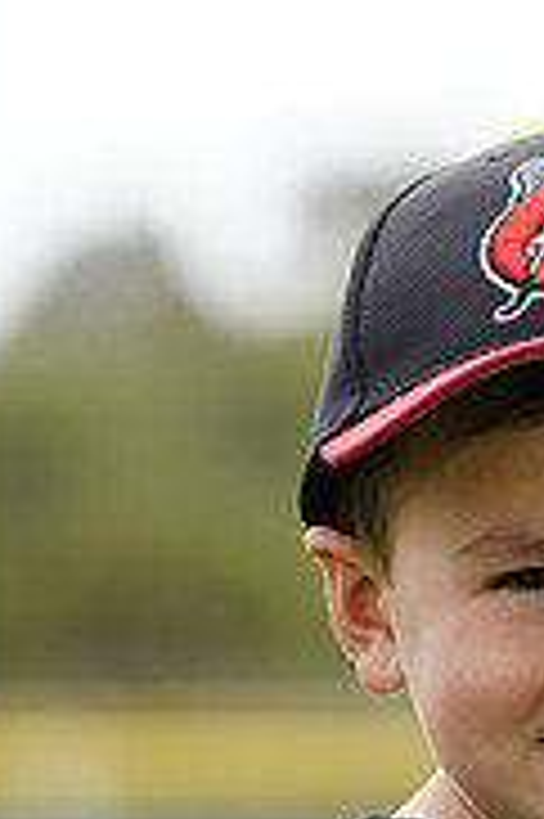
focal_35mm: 639
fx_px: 14511
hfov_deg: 2.1
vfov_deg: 3.2
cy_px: 1062
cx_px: 735
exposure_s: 1/250
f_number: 5.6
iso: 100
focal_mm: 200
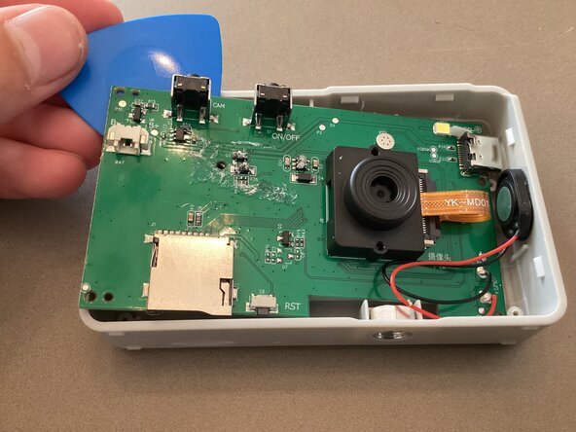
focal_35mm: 31
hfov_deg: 58.4
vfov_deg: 45.4
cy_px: 216
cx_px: 288
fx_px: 516
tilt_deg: -64.0
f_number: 2.4
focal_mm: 3.3
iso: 320
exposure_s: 1/30
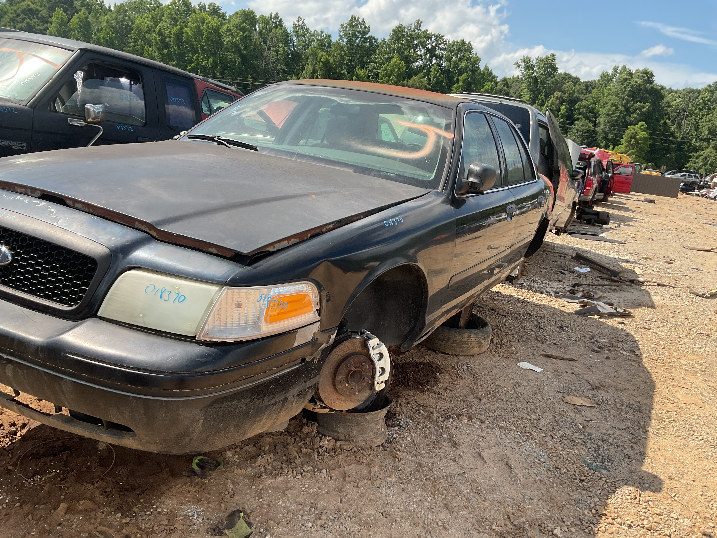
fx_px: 601
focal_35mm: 29
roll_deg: -6.4
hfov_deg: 61.7
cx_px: 358
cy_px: 269
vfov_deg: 48.2
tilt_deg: -15.6
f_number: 1.8
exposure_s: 1/997
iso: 16
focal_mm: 3
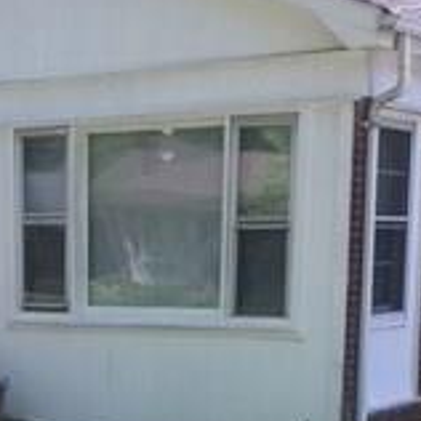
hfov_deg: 16.5
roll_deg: -0.1
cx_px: 56
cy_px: 584
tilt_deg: -12.4
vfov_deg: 15.7
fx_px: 1431
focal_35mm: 104
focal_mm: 4.15
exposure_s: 1/425
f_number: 2.2
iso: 25
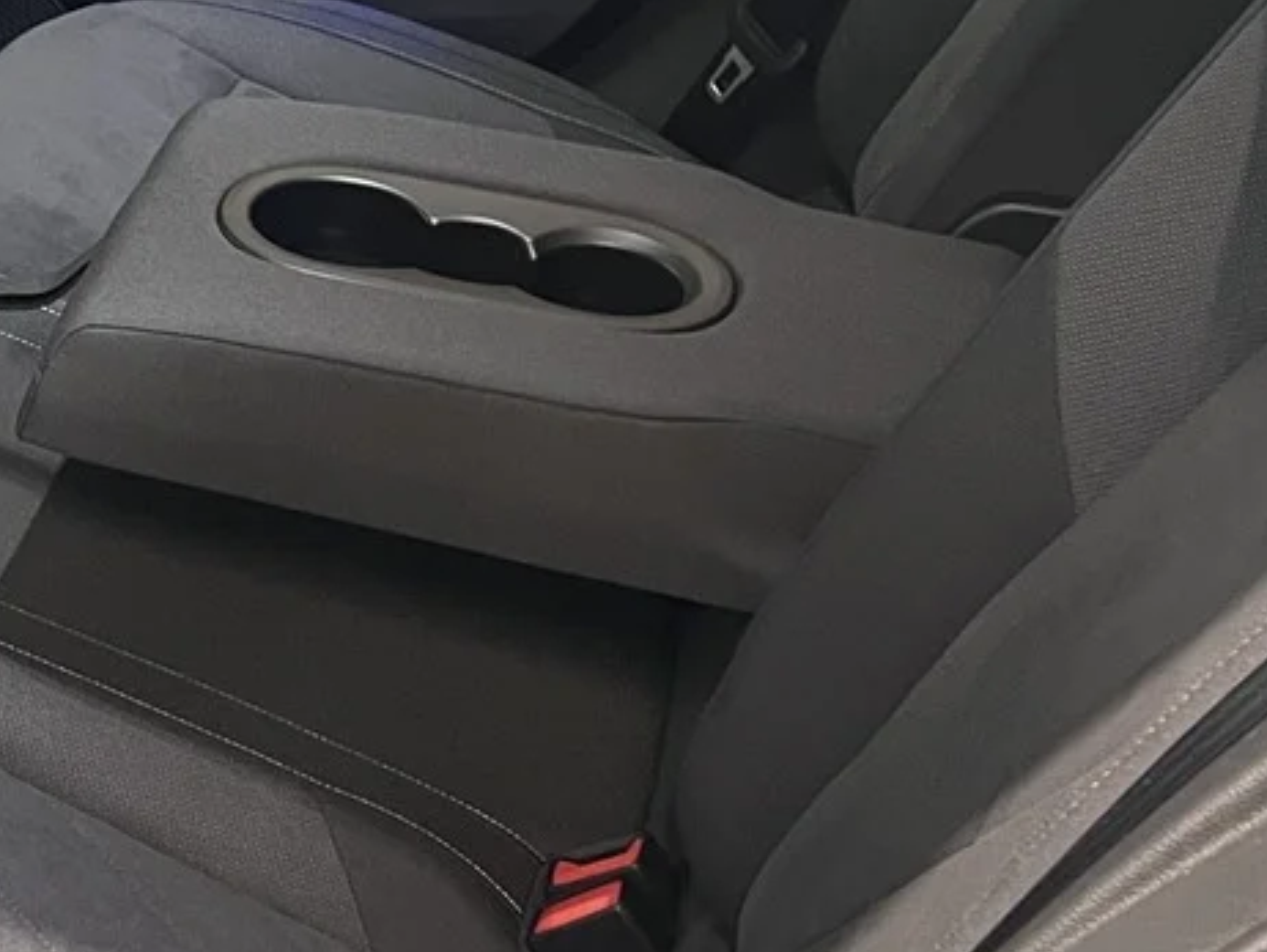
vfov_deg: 16.4
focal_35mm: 90
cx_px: -110
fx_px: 3296
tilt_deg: -28.5
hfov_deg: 20.8
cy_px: 326
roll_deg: -0.5
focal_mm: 5.7
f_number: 1.5
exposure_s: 1/40
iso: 500
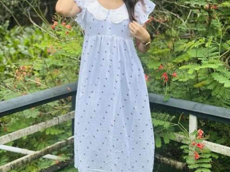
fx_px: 432
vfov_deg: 22.5
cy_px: 65
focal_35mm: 65
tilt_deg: -13.0
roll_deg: +0.1
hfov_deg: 29.8
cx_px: 116
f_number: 1.78
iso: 64
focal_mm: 6.76
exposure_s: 1/1770
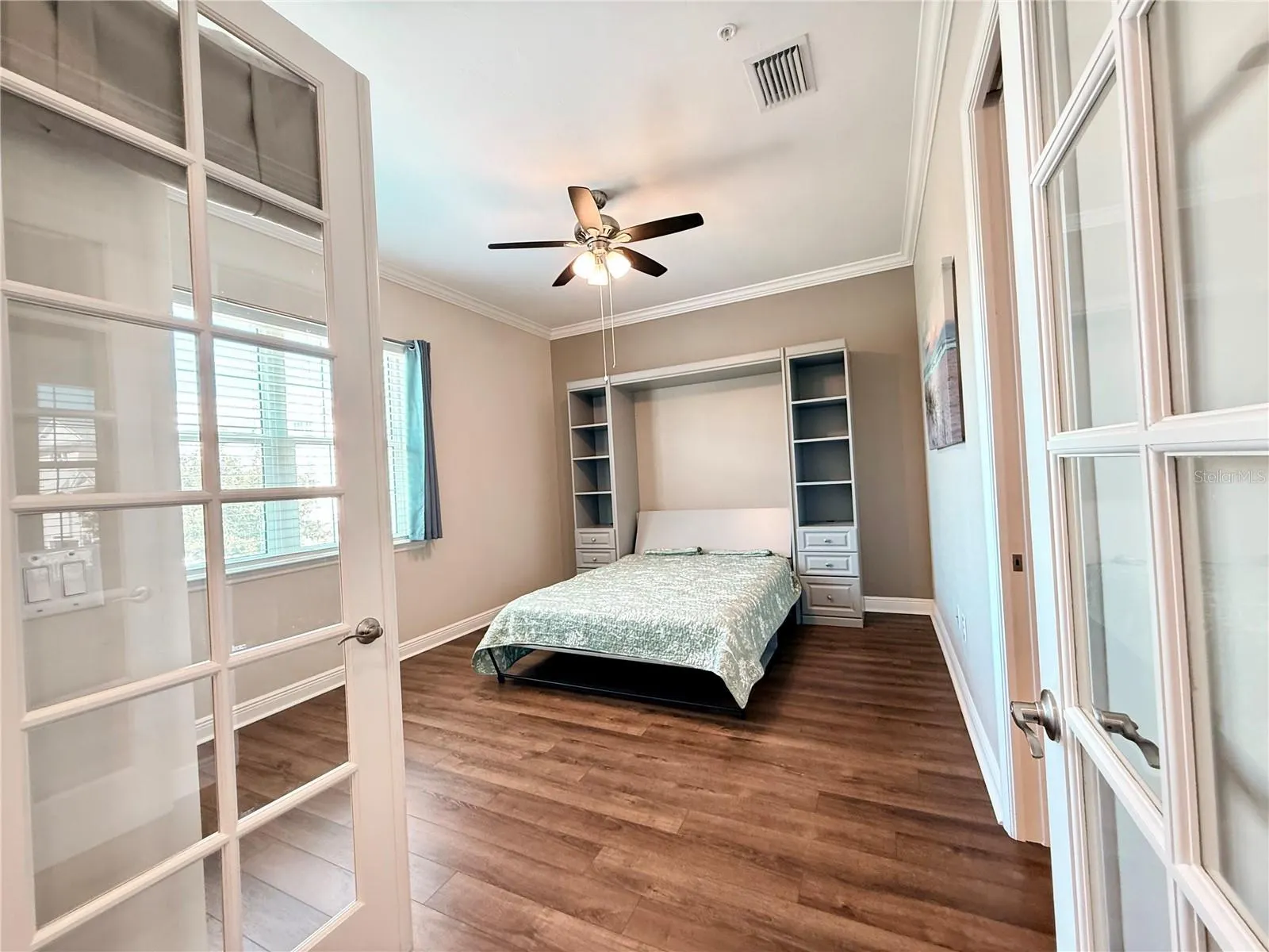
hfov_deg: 102.1
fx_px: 513
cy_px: 476
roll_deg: +3.4
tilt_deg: +1.2
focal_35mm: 14
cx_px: 634
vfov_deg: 85.7
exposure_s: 1/60
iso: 400
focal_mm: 2.22
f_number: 2.2
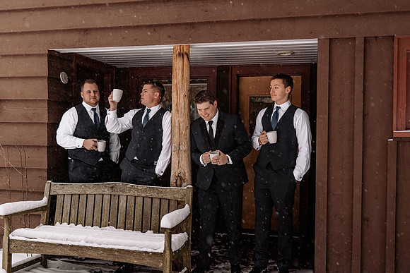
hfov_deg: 51.4
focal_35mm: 37
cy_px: 137
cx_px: 212
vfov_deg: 35.6
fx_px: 425
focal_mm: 35
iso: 250
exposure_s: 1/200
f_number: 2.2
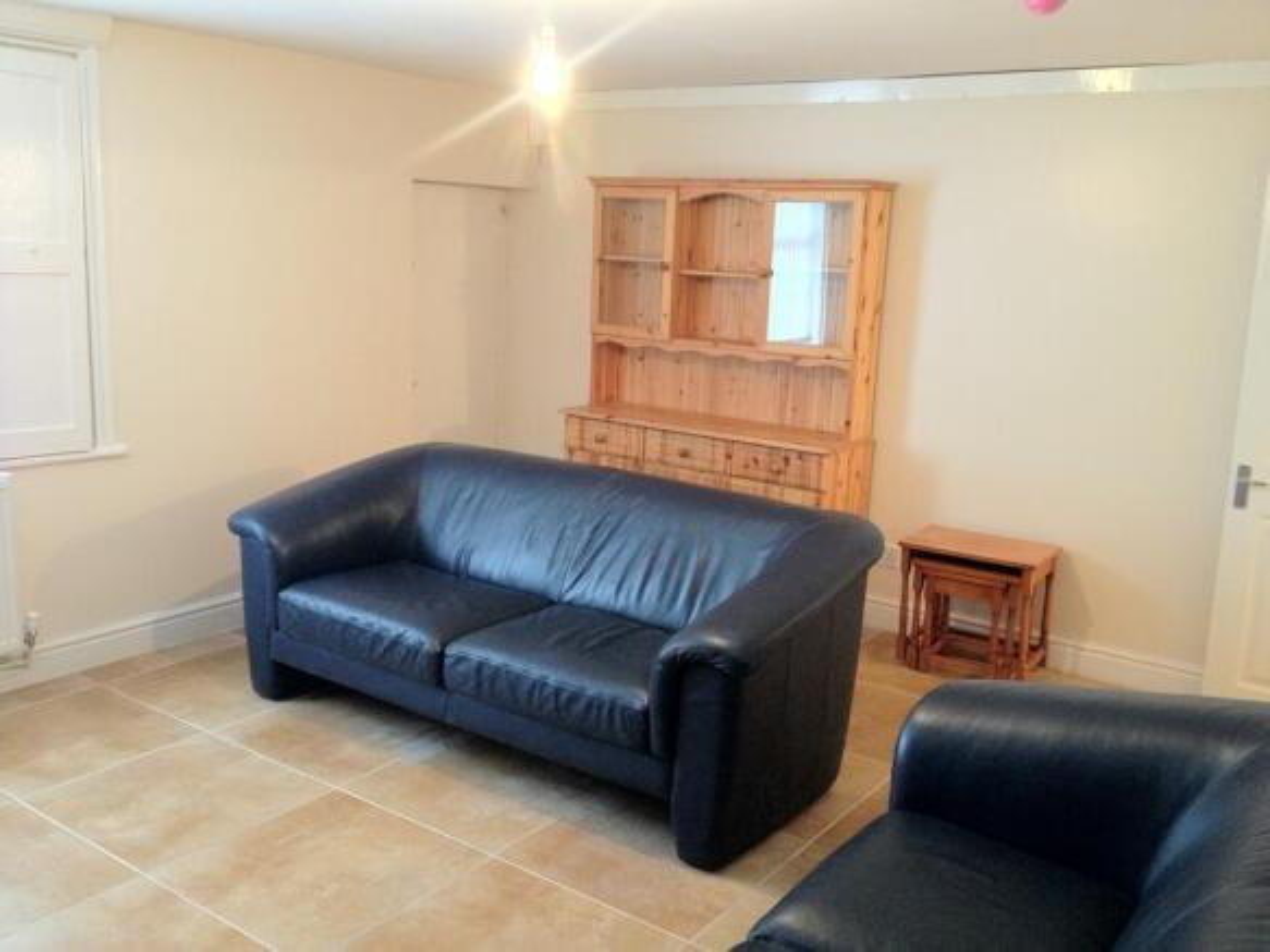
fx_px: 1284
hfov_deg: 52.6
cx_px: 635
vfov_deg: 40.7
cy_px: 476
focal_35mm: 35
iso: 400
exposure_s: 1/20
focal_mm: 4.28
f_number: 2.4
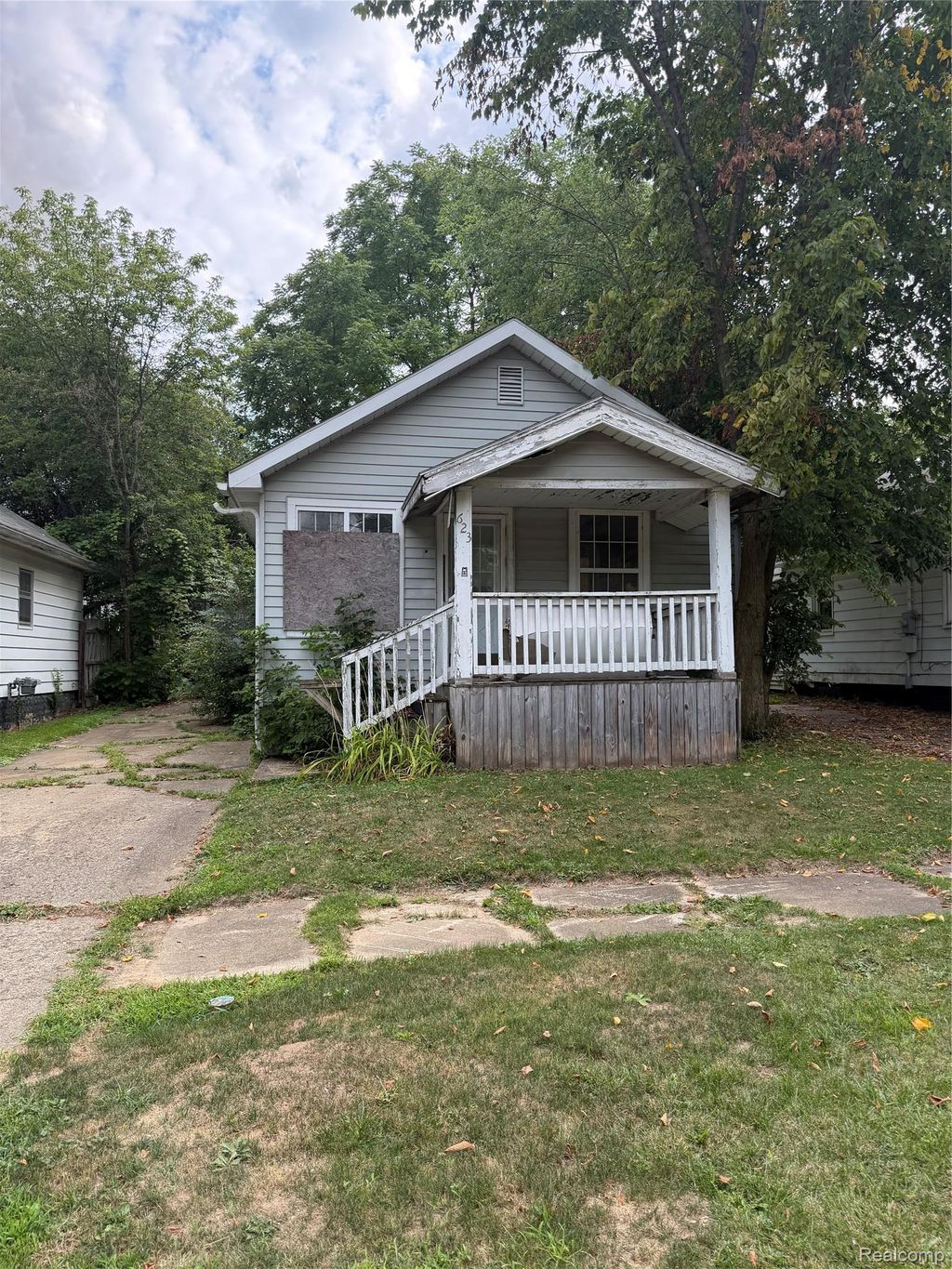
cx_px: 476
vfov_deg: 71.6
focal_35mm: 24
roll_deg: -0.3
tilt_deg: +2.4
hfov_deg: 56.8
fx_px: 880
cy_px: 634
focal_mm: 6.76
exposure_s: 1/967
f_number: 1.78
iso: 100
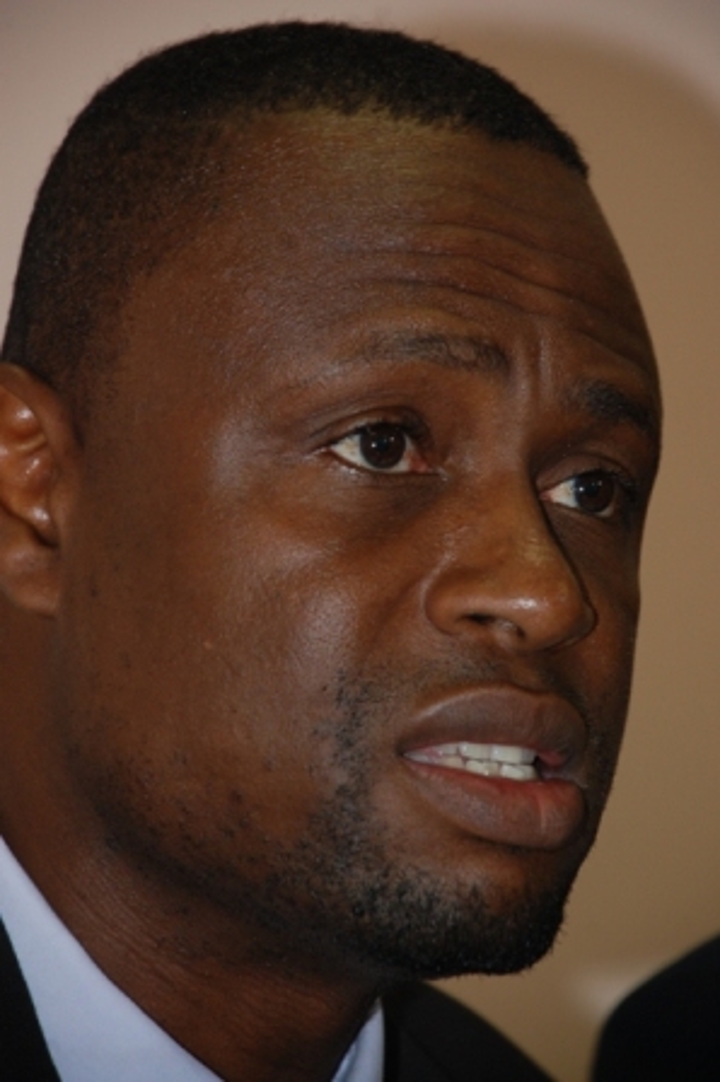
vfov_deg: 10.2
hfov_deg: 6.8
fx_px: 6084
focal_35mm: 202
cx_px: 360
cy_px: 541
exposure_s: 1/60
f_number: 5.6
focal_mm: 135
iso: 400
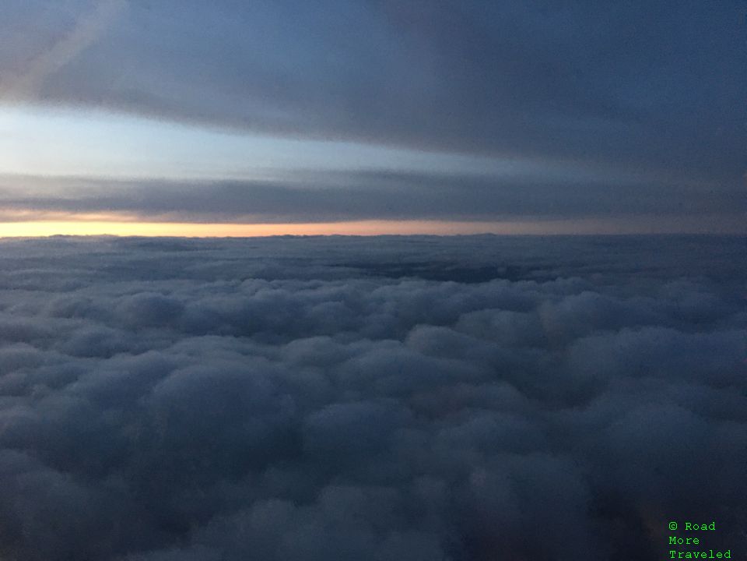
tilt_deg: -3.7
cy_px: 280
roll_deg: +0.6
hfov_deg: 61.7
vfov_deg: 48.2
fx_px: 626
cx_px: 374
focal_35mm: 29
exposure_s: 1/4
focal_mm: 4.15
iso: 100
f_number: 2.2
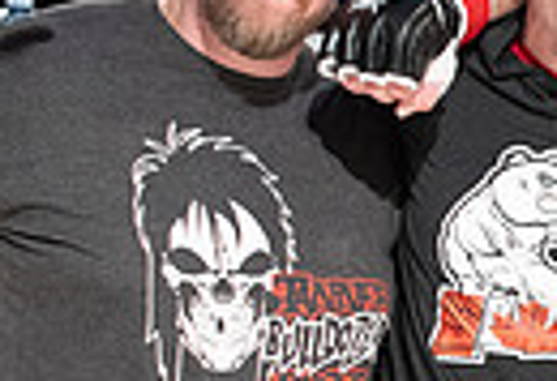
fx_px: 1903
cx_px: 758
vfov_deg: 11.4
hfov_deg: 15.7
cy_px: 345
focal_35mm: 122
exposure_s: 1/1000
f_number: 2.8
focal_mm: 24
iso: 1250
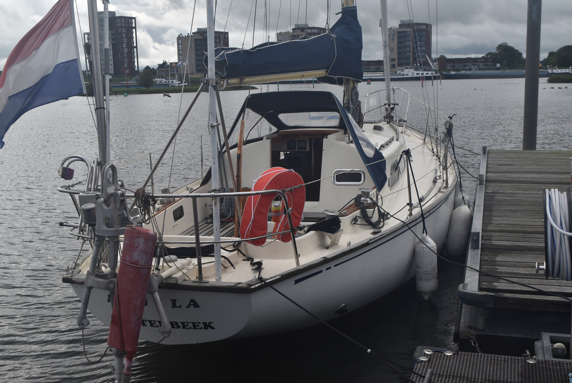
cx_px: 286
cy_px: 192
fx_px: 692
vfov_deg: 30.9
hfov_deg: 44.9
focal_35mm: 44
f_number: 9
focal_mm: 29
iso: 200
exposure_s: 1/320
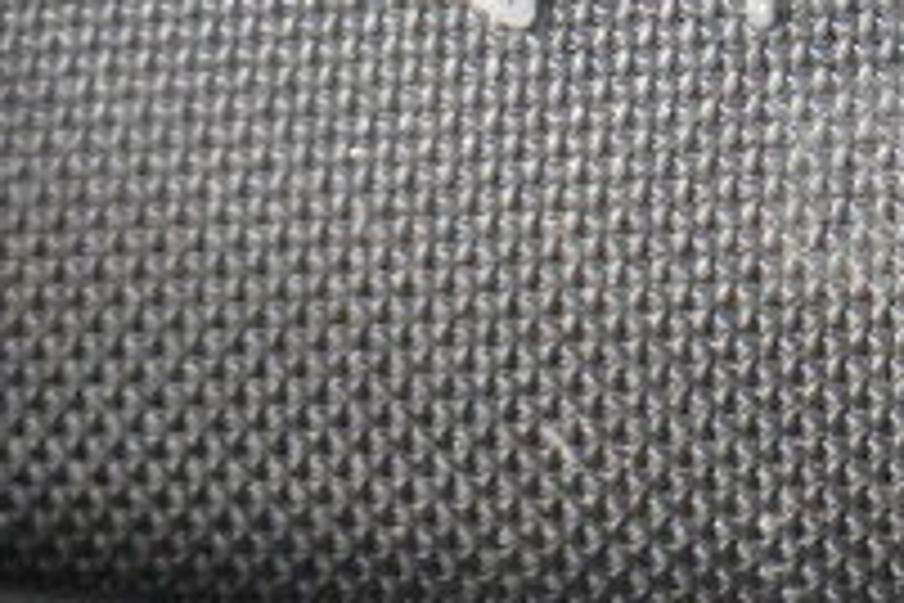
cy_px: -65
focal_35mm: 82
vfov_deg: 16.2
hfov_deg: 21.5
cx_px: 1277
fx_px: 2059
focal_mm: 18
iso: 16000
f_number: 3.5
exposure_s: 1/30
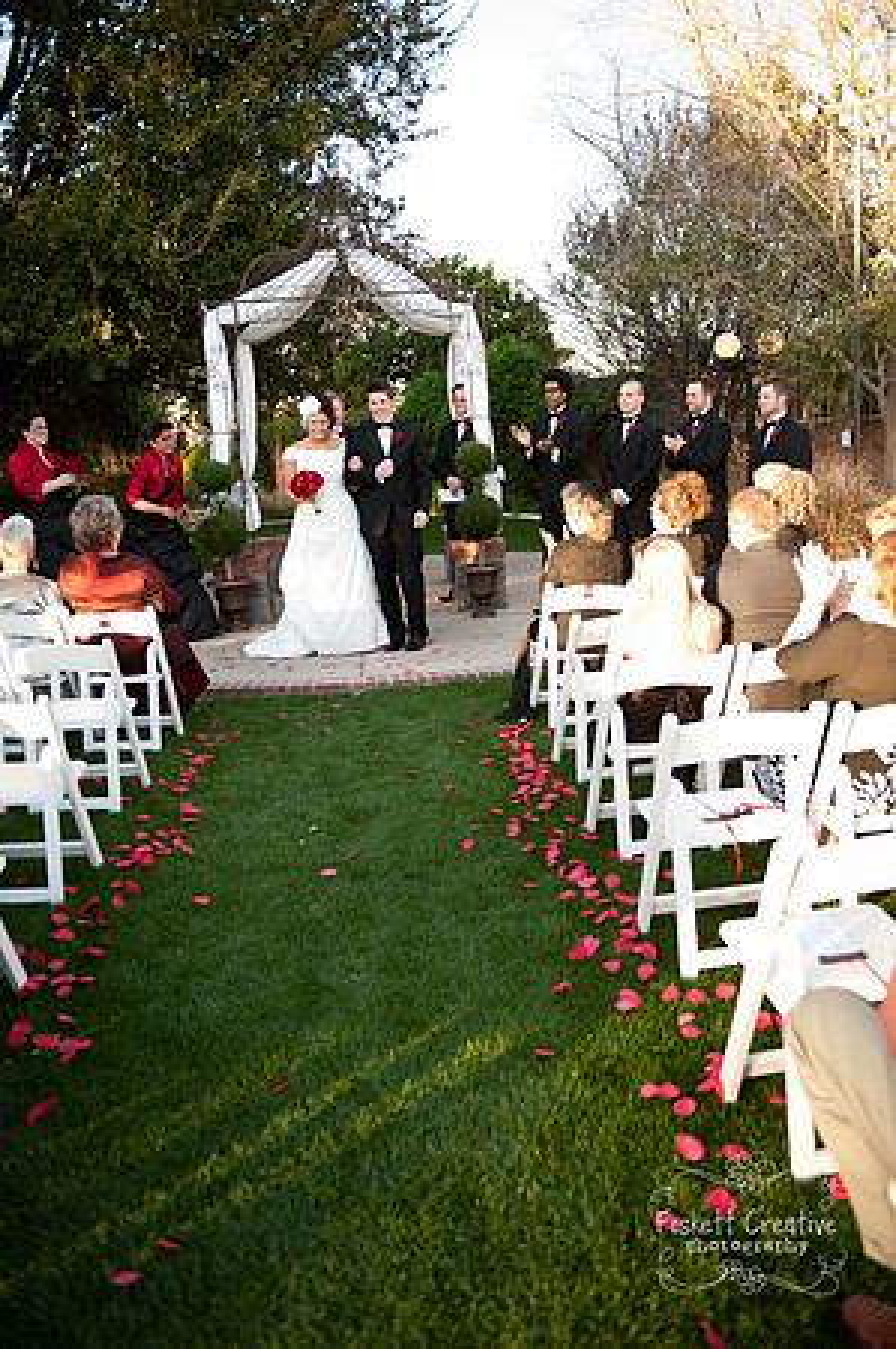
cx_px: 448
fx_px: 1272
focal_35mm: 34
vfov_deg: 55.8
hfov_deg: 38.8
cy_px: 674
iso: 200
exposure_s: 1/200
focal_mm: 34
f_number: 2.8
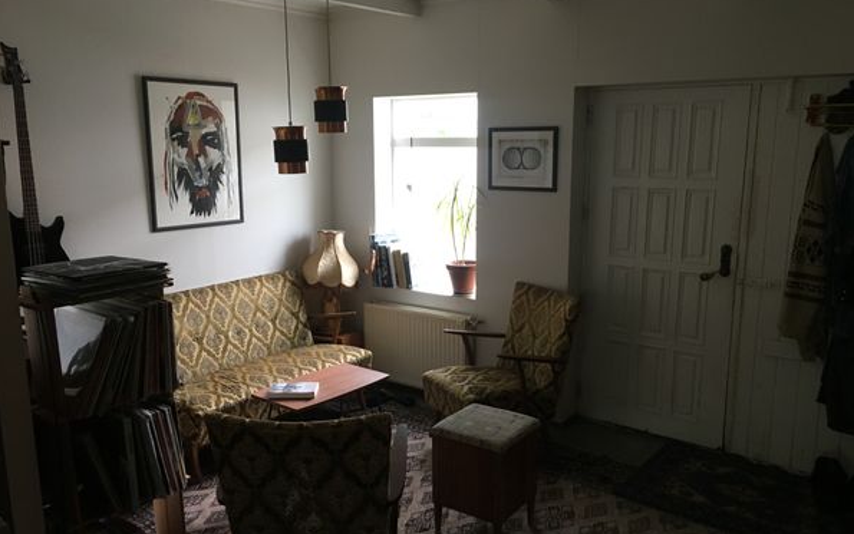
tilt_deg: -11.5
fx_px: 722
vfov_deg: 40.6
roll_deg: -0.7
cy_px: 290
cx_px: 426
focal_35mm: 31
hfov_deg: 61.2
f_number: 2.2
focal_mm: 4.15
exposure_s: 1/33
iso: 160
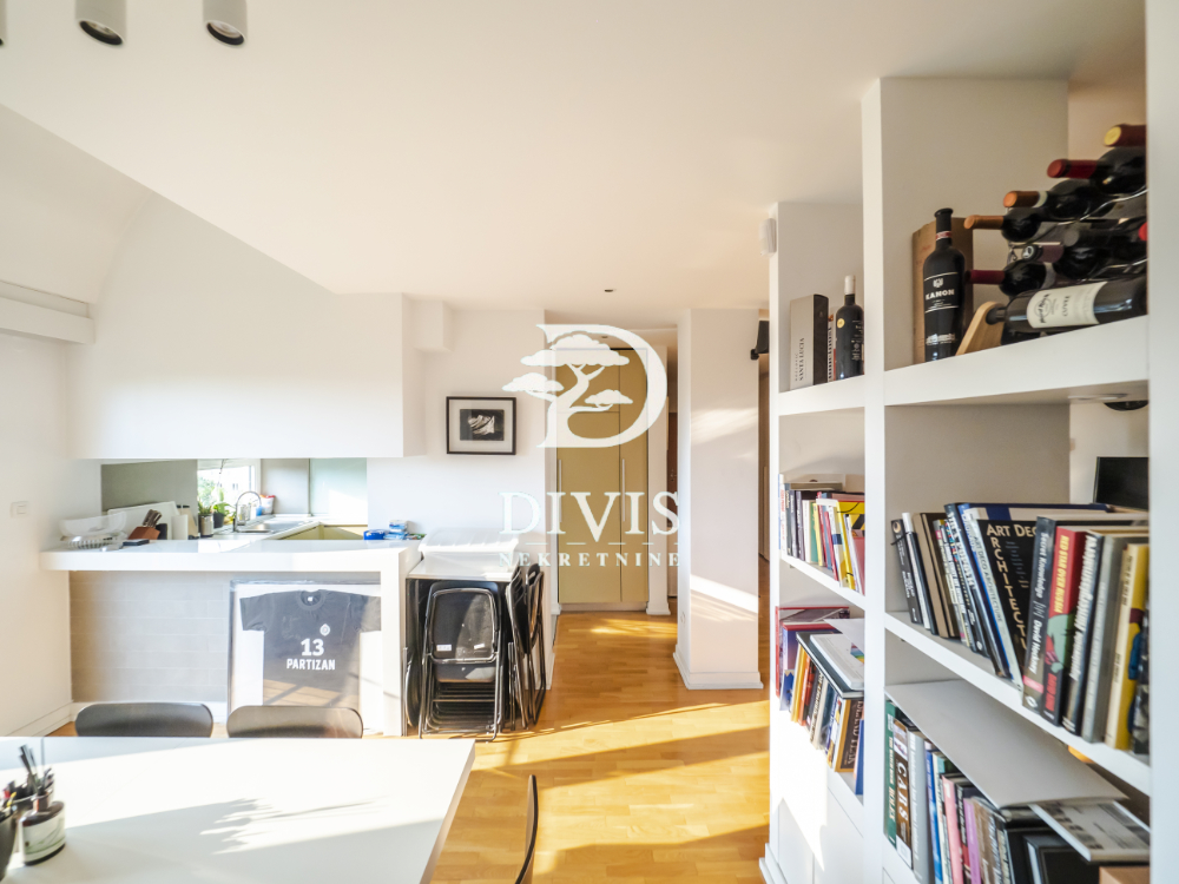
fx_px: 477
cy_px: 442
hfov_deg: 102.1
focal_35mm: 14
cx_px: 590
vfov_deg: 85.7
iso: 400
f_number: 4
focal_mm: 7
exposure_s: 1/200
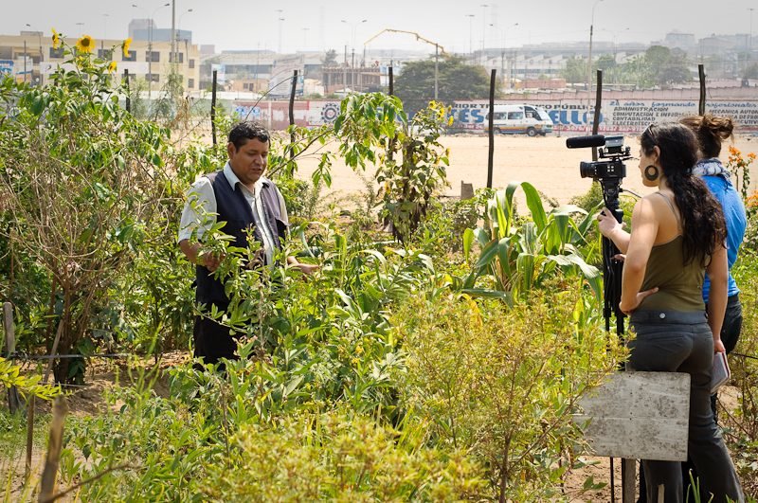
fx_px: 1577
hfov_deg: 27.0
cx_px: 379
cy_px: 252
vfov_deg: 18.1
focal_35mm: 75
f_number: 8
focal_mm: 50
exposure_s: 1/400
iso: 200
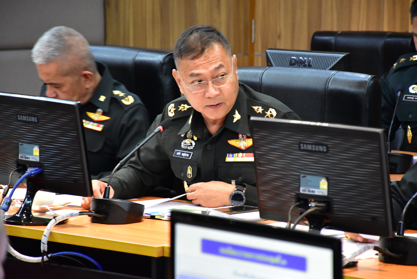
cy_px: 140
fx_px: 2434
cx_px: 208
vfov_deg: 6.6
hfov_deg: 9.8
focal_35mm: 210
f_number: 5.6
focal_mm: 140
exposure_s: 1/30
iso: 3200
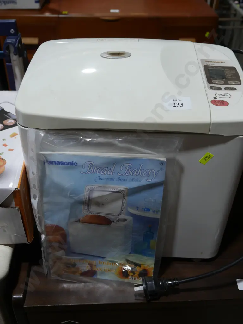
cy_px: 162
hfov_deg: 37.8
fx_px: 355
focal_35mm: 38
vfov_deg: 49.0
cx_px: 122
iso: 200
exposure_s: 1/125
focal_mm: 19
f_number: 4.5
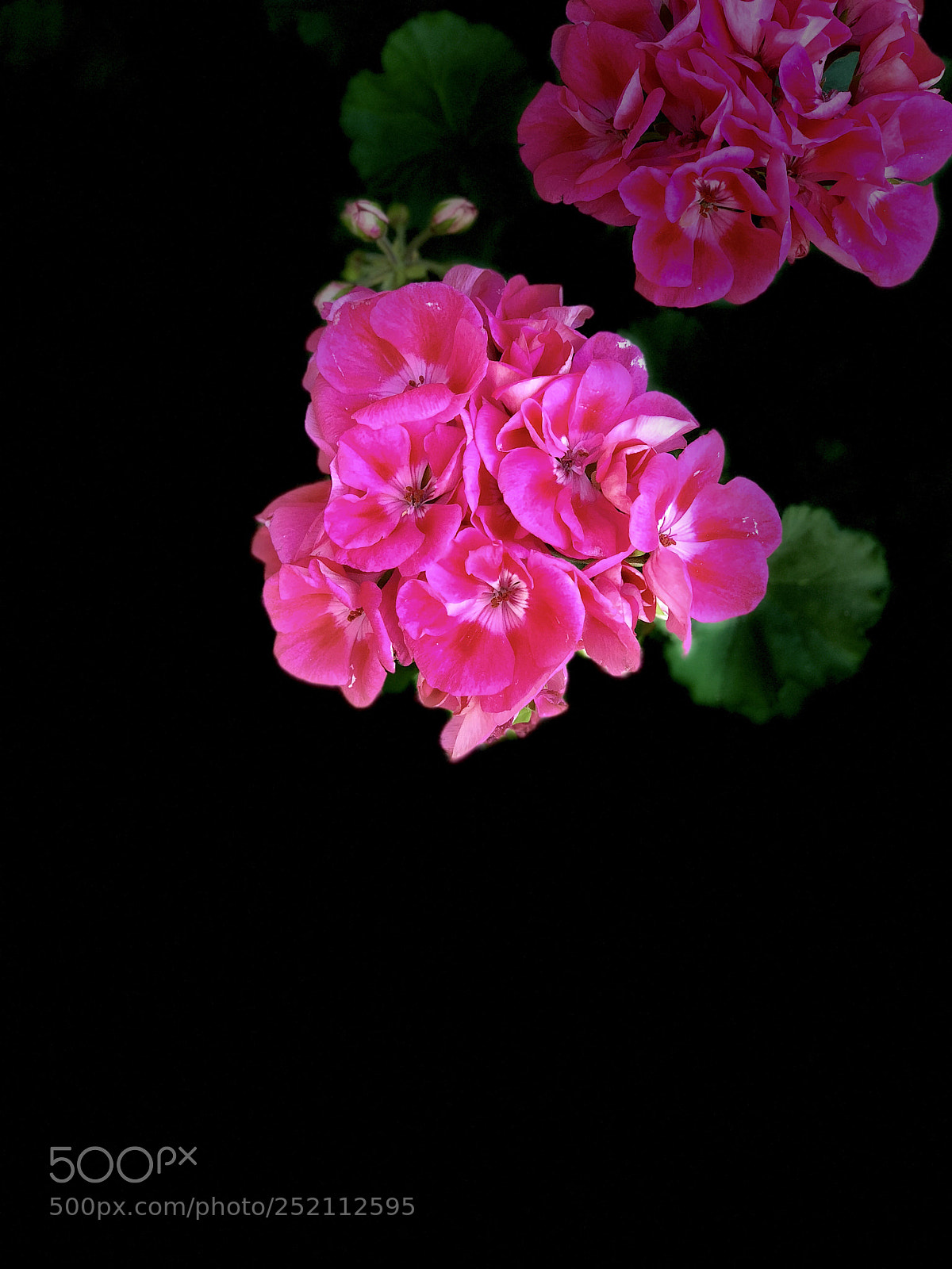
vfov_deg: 36.8
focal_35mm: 52
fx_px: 1907
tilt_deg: -71.8
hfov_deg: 28.0
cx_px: 476
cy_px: 634
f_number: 2.4
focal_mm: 6
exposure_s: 1/60
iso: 100
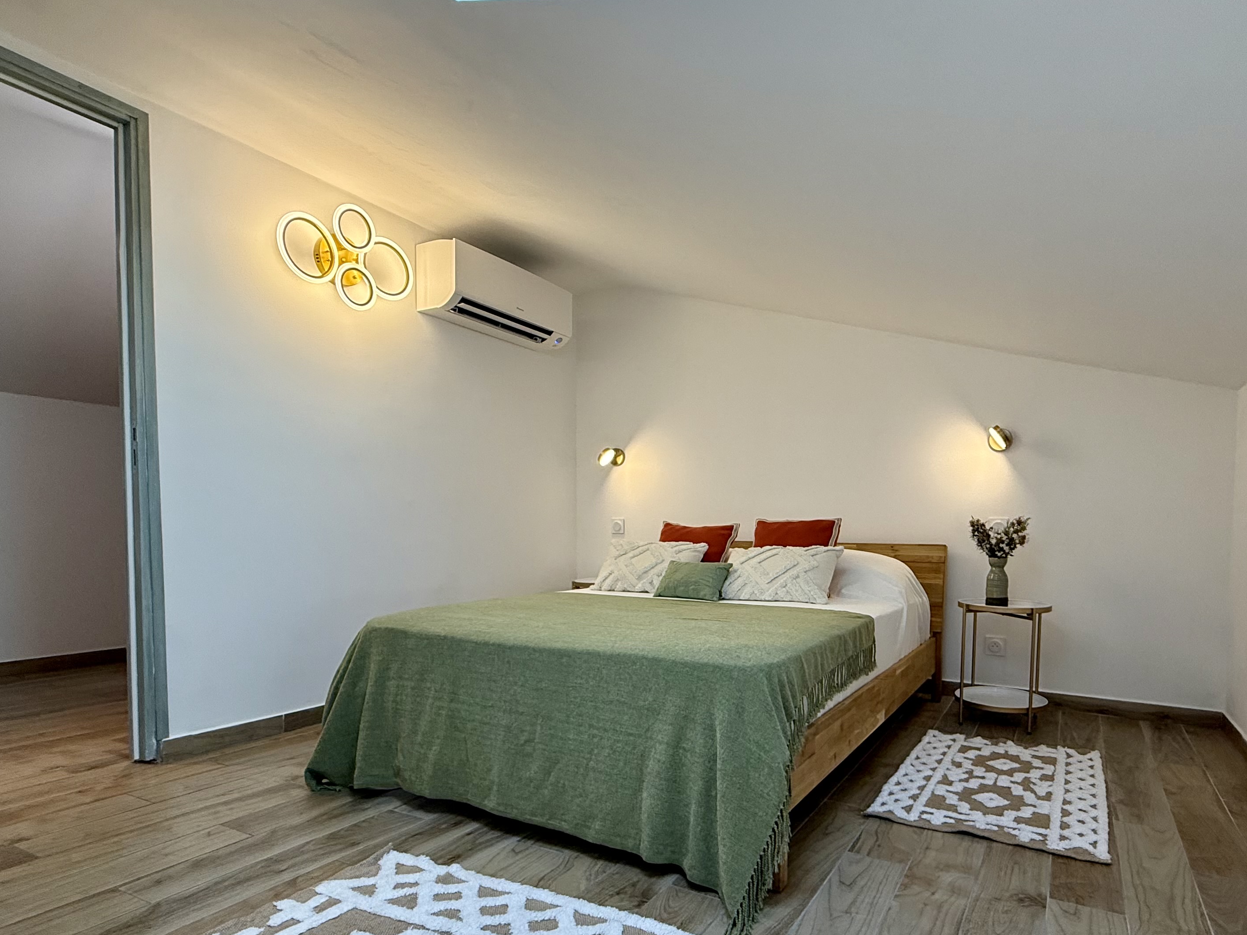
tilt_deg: -1.7
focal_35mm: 20
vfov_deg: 65.4
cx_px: 731
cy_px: 560
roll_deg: -0.4
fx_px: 721
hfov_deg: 81.0
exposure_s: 1/99
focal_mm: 2.22
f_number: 2.2
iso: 125
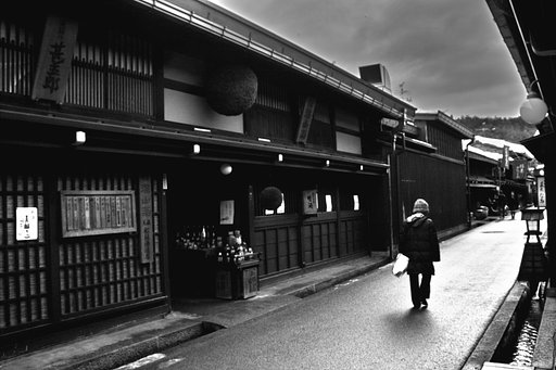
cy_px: 185
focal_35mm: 31
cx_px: 278
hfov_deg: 60.3
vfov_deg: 42.3
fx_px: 479
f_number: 11
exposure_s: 1/60
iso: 100
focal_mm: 18
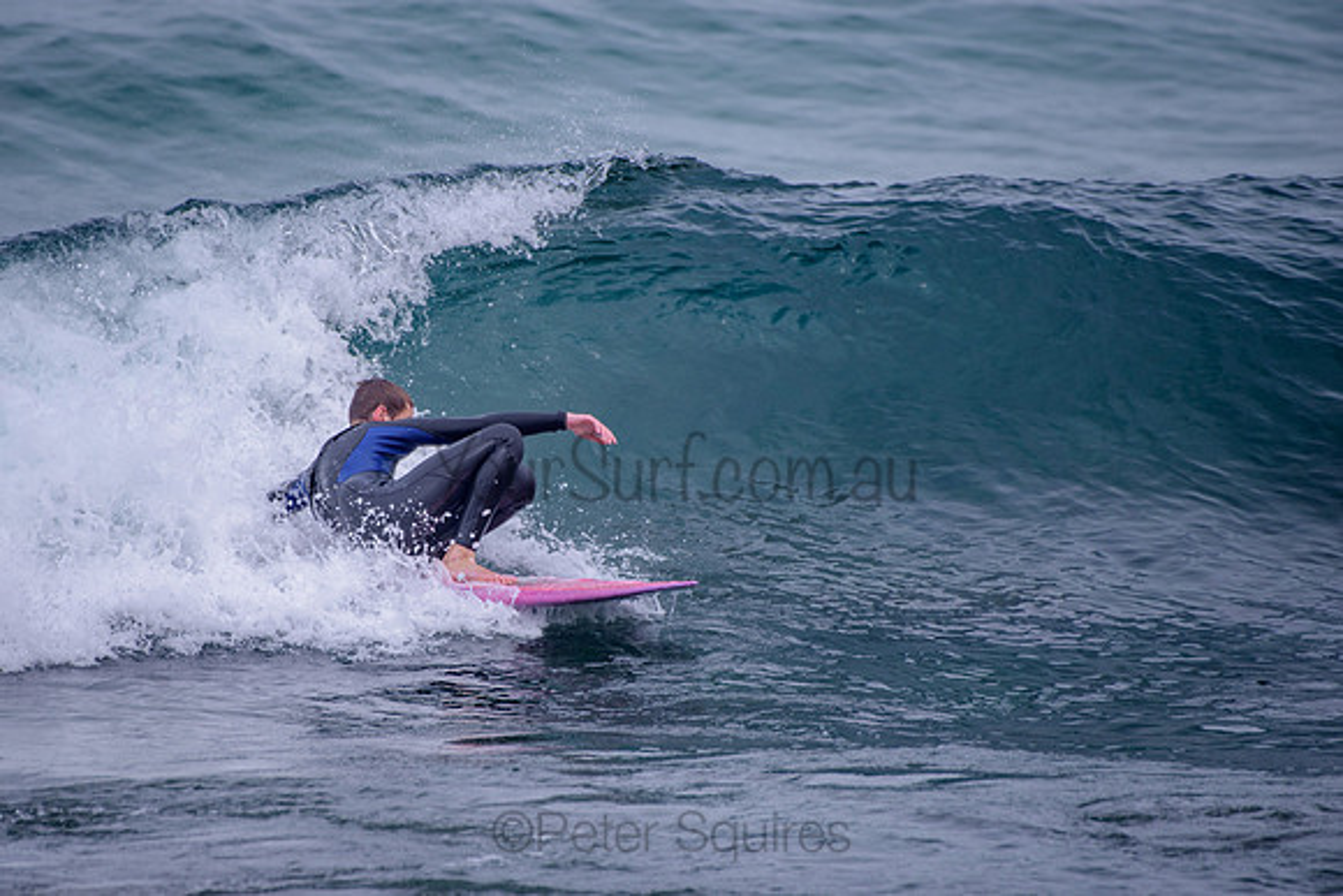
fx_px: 22874
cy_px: 490
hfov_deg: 3.4
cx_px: 537
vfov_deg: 2.2
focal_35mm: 613
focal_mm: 500
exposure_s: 1/2000
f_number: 5.6
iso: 110
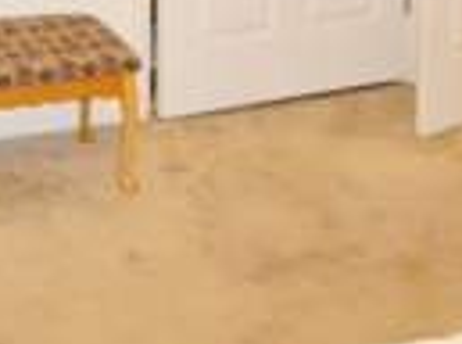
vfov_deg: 16.0
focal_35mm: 82
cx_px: -14
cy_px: -217
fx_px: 1091
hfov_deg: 22.8
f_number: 3
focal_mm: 4
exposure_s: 1/30
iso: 200
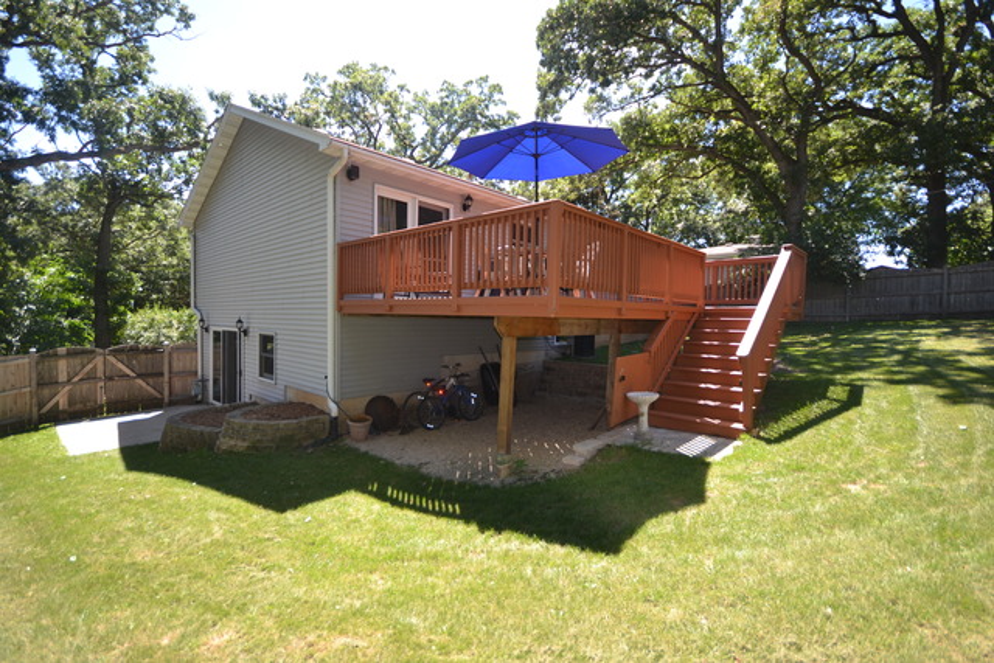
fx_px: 414
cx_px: 497
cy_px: 332
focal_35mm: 15
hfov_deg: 100.4
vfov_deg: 77.4
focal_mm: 10
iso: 110
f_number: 4
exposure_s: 1/125
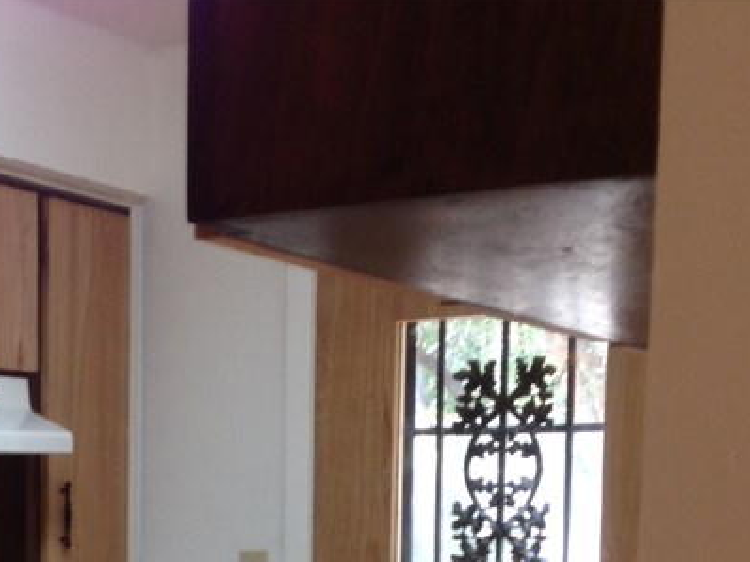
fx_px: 1841
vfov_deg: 16.5
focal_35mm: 85
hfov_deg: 22.7
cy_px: 715
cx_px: 155
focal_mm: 4.12
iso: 50
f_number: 2.4
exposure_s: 1/20
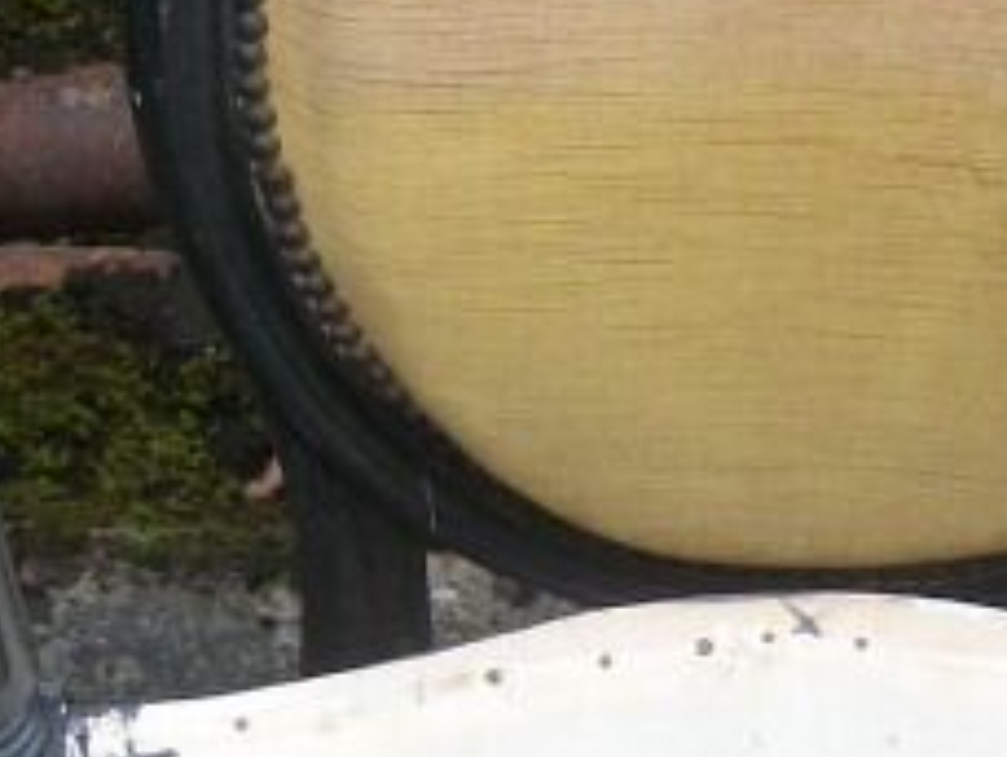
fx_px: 5210
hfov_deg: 11.0
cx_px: 602
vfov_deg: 8.3
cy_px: 713
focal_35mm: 179
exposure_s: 1/160
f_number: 2.9
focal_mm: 5.7
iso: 80
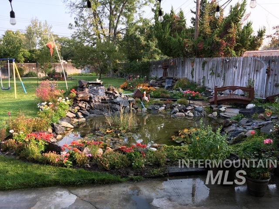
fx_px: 234
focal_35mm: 29
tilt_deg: -6.9
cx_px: 140
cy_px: 104
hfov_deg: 61.7
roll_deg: +0.1
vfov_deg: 48.2
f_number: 2.2
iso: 25
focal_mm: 4.15
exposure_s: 1/157
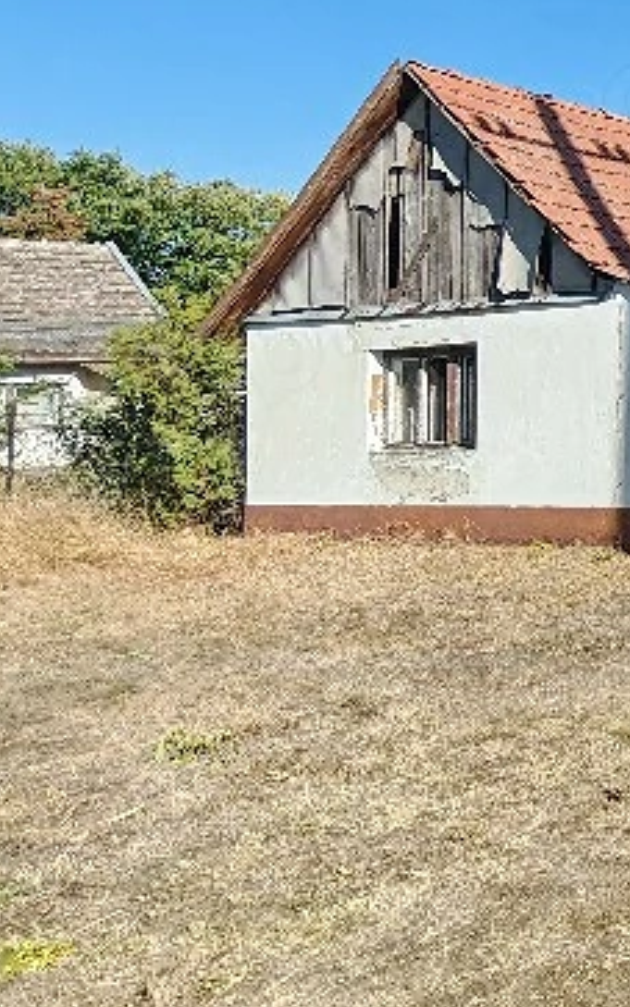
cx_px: 1285
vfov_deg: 53.7
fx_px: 961
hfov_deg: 18.9
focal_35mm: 35
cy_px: 302
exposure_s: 1/1111
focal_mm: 1.82
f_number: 2
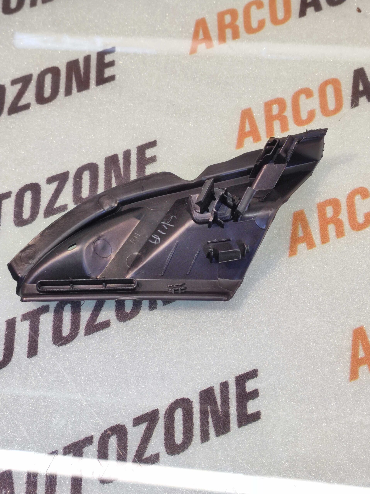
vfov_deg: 91.1
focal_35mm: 17
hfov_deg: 74.7
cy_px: 247
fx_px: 243
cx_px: 185
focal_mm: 4.74
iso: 169
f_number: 1.79
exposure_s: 1/33
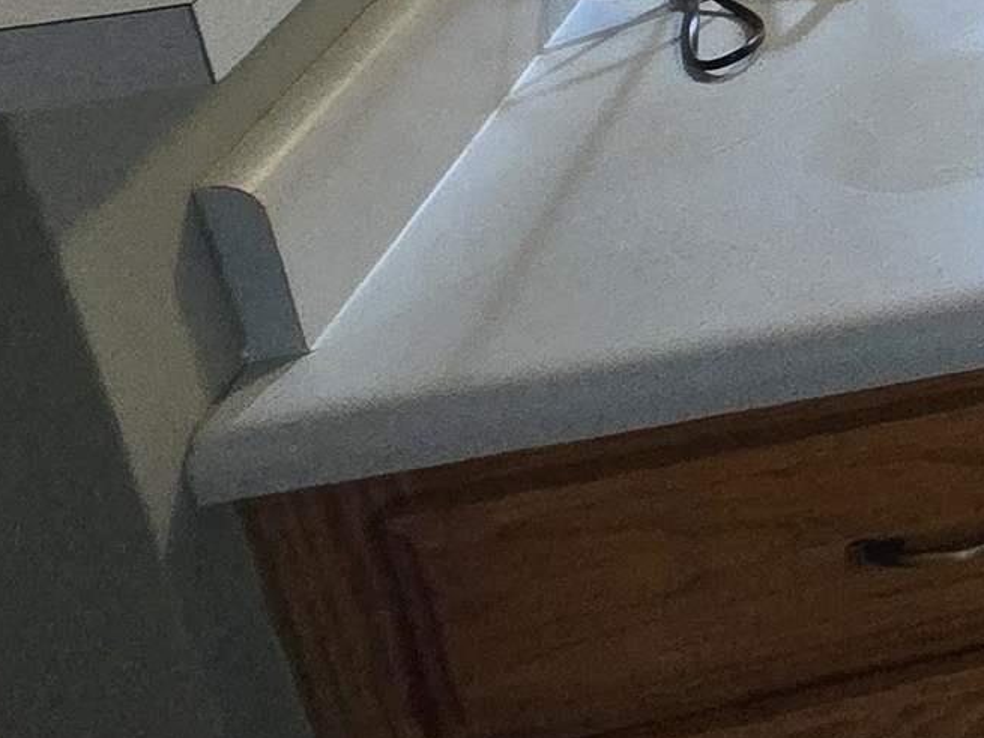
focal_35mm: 61
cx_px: 2022
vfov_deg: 19.7
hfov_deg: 18.5
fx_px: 1734
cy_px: -469
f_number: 2.2
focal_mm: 2.2
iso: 800
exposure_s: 1/60
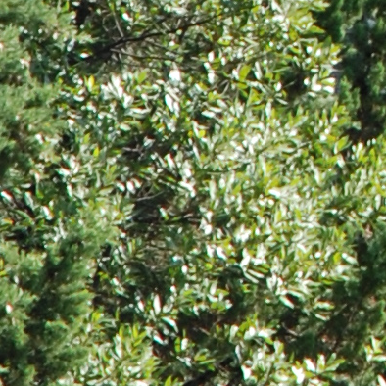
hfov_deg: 2.0
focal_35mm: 878
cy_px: -422
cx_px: 1010
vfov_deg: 2.0
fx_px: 11077
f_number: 4.5
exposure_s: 1/320
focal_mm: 70
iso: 200
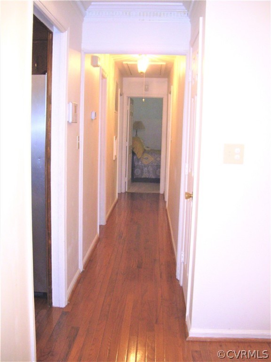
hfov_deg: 37.7
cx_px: 136
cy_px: 181
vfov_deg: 49.0
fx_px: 397
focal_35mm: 38
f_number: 2.8
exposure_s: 1/40
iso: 400
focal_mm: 7.9
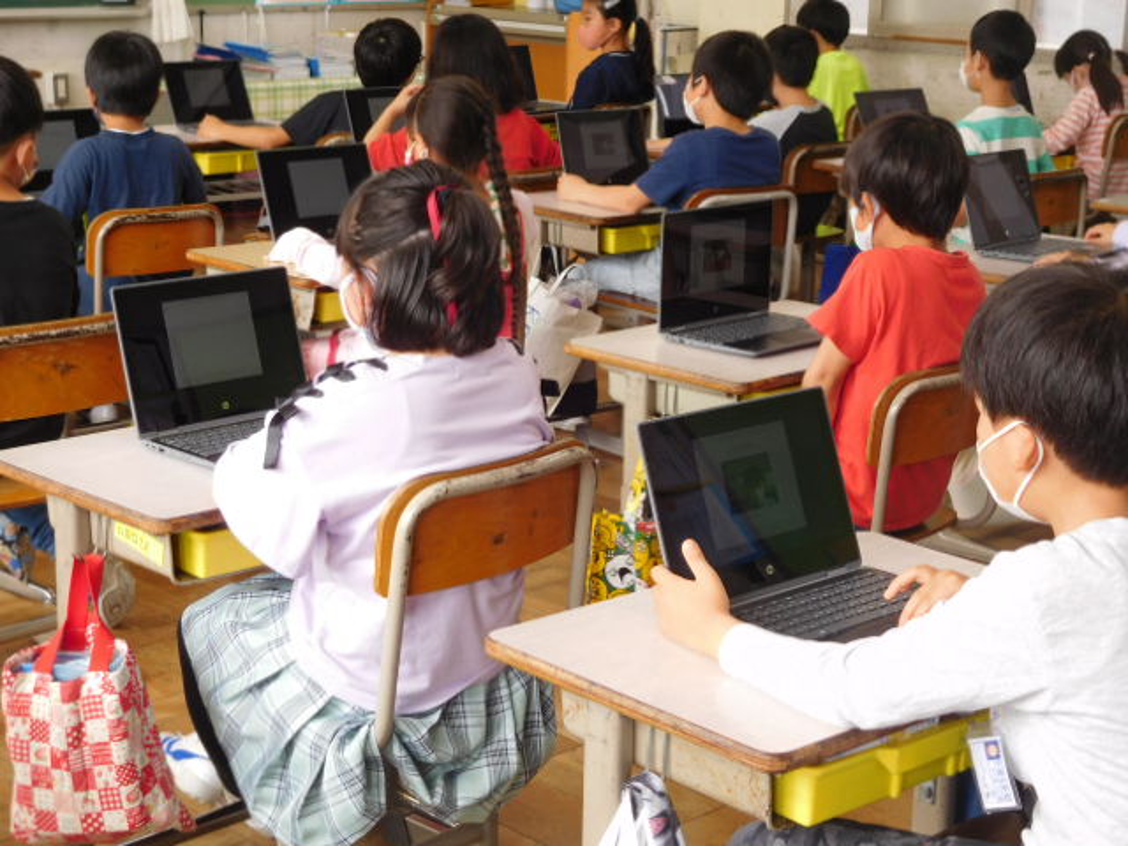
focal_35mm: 62
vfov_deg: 23.7
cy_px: 423
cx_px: 564
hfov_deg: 31.2
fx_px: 2020
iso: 140
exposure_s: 1/30
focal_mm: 11.1
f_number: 4.4
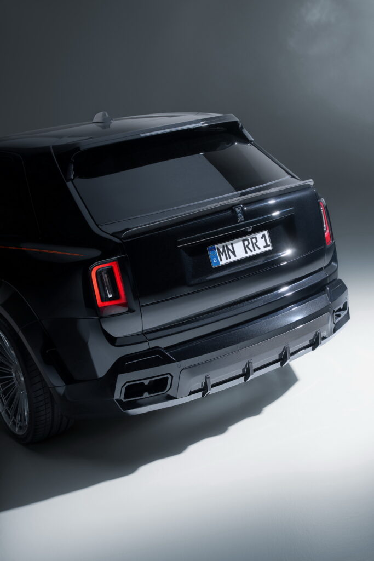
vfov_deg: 41.6
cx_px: 187
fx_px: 738
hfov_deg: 28.4
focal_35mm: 47
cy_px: 280
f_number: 8
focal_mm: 47.4
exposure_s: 1/200
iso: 200
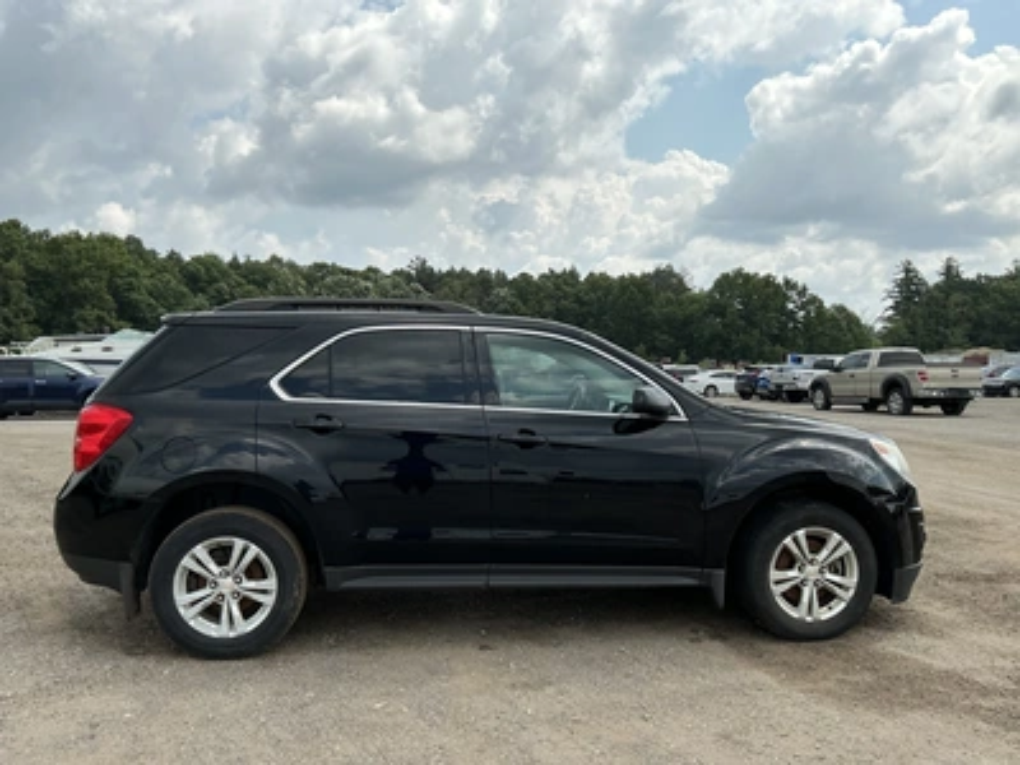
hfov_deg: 63.4
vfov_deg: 49.7
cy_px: 382
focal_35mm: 28
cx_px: 510
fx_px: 825
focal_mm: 3
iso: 25
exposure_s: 1/2320
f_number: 1.8
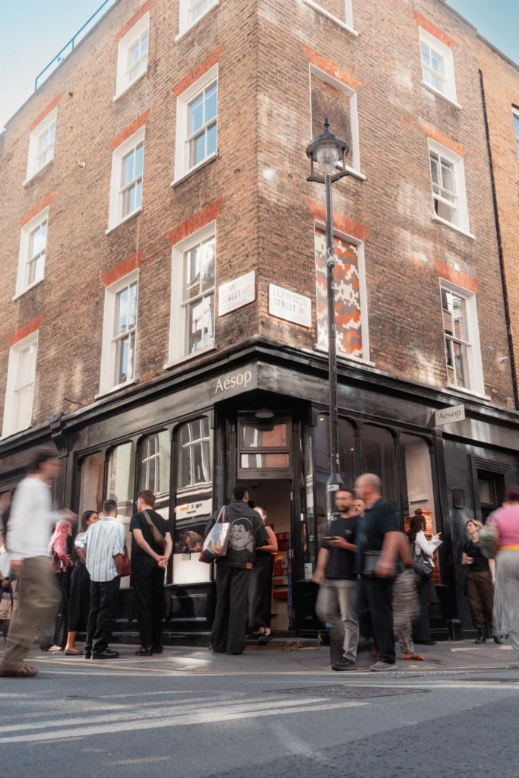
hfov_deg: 37.9
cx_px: 260
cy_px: 389
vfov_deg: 54.4
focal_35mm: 35
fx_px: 757
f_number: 16
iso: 100
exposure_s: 1/10
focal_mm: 35
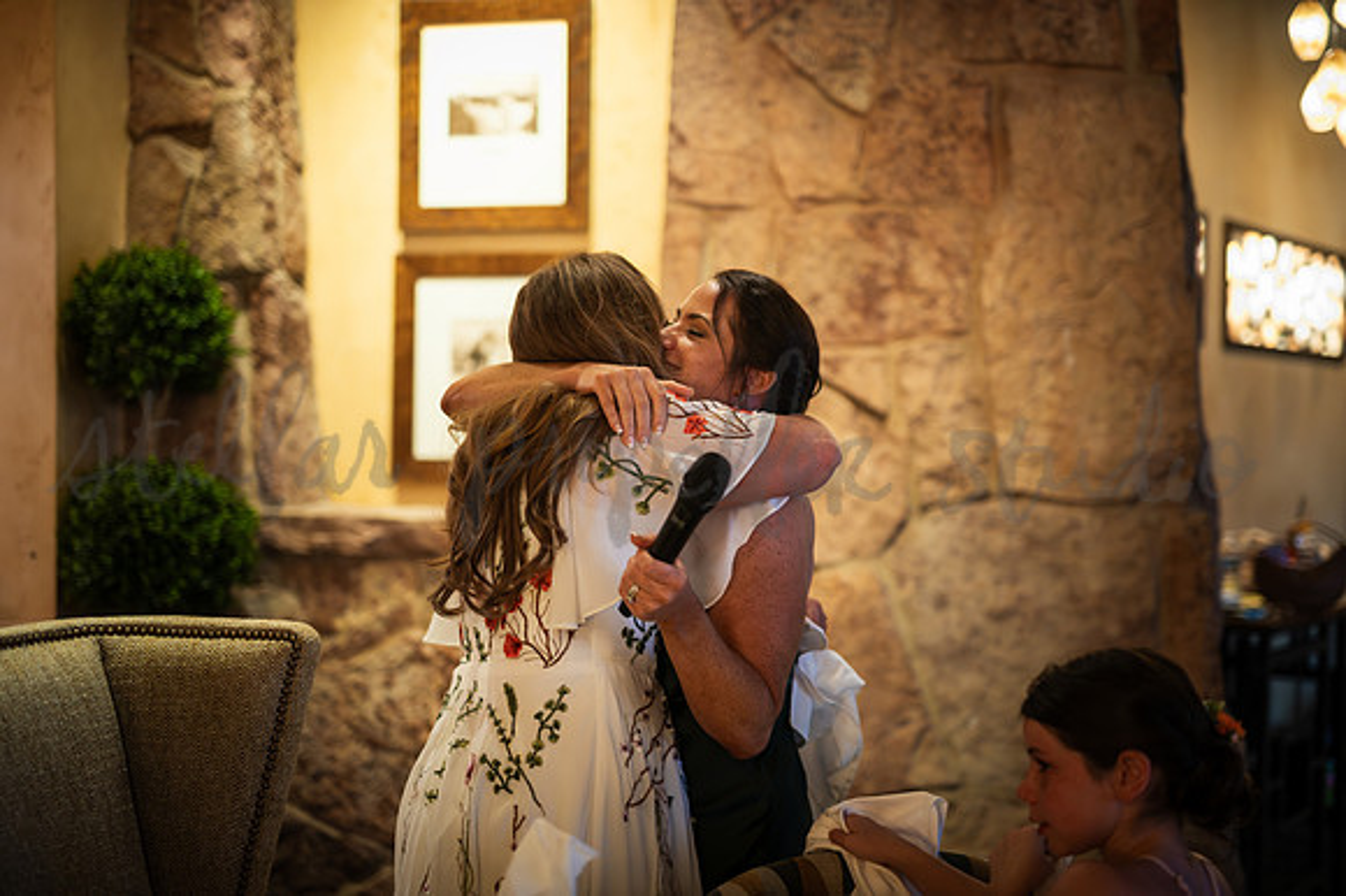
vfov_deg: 27.0
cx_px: 673
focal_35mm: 50
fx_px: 1868
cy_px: 448
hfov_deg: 39.6
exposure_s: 1/160
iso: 2500
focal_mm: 50
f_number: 1.4
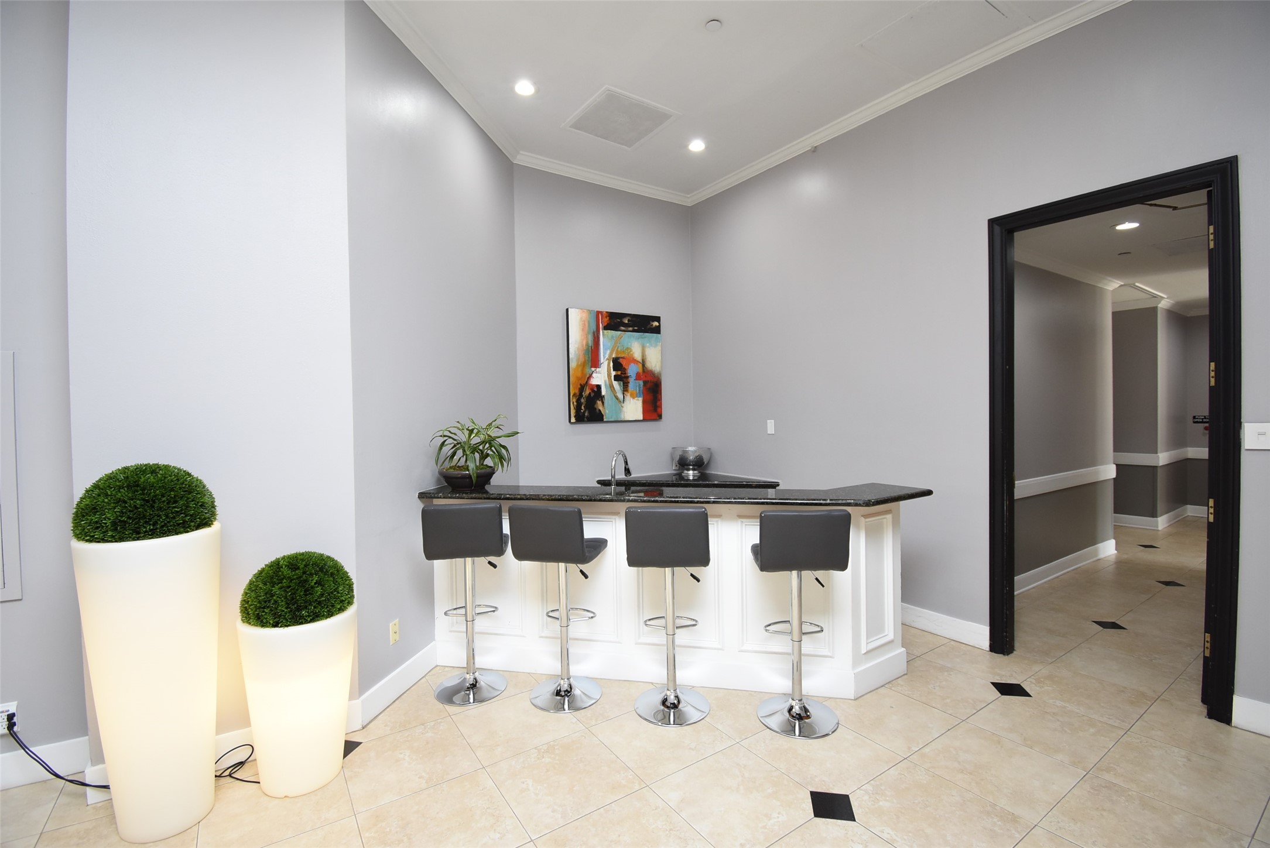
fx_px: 529
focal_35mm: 15
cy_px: 424
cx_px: 635
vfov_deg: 77.4
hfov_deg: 100.4
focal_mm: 10
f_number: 4.5
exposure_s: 1/40
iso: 500
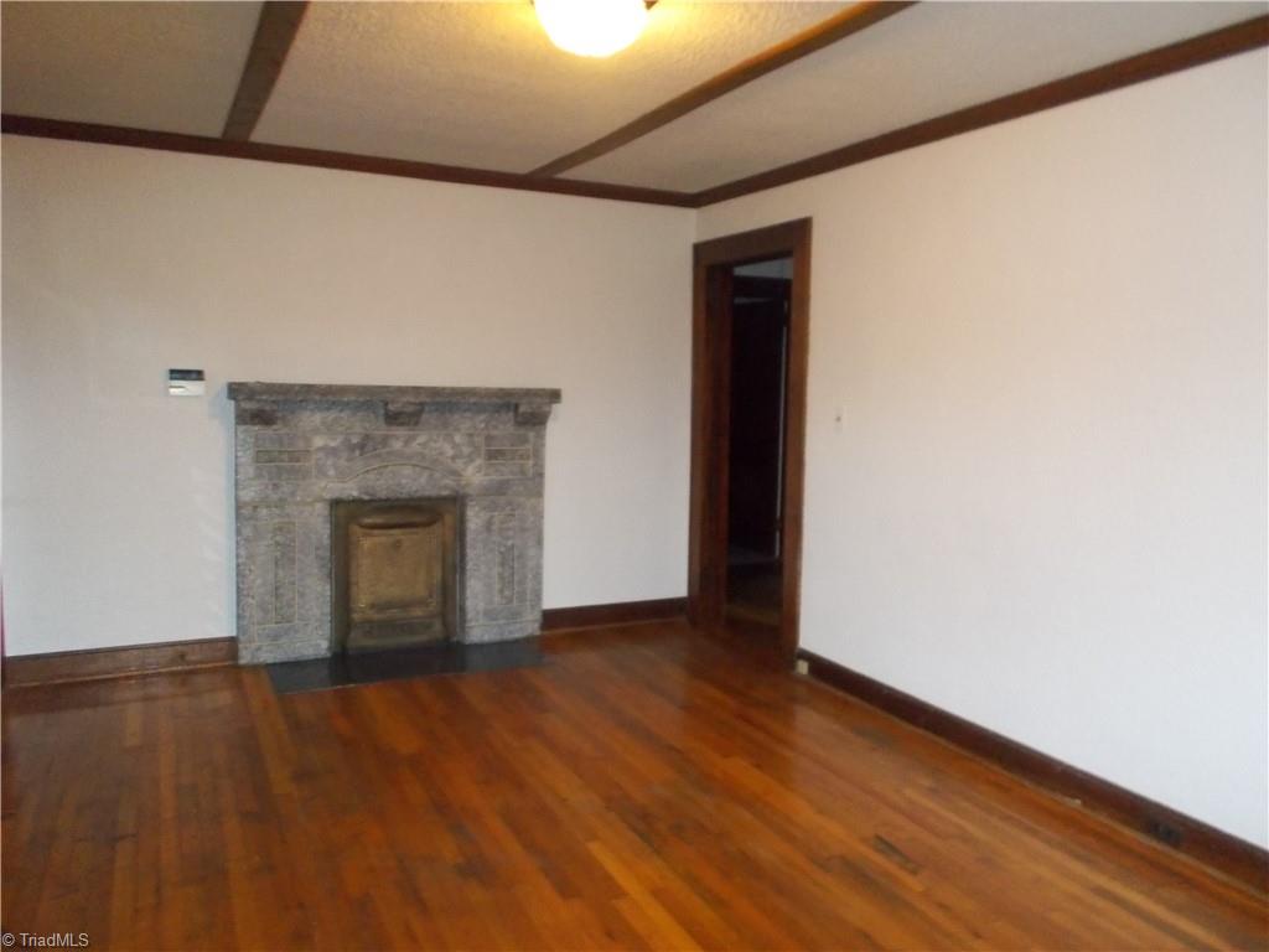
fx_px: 953
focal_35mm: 26
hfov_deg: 67.3
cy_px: 476
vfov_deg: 53.1
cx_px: 634
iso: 640
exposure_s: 1/25
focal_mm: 4.6
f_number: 3.2
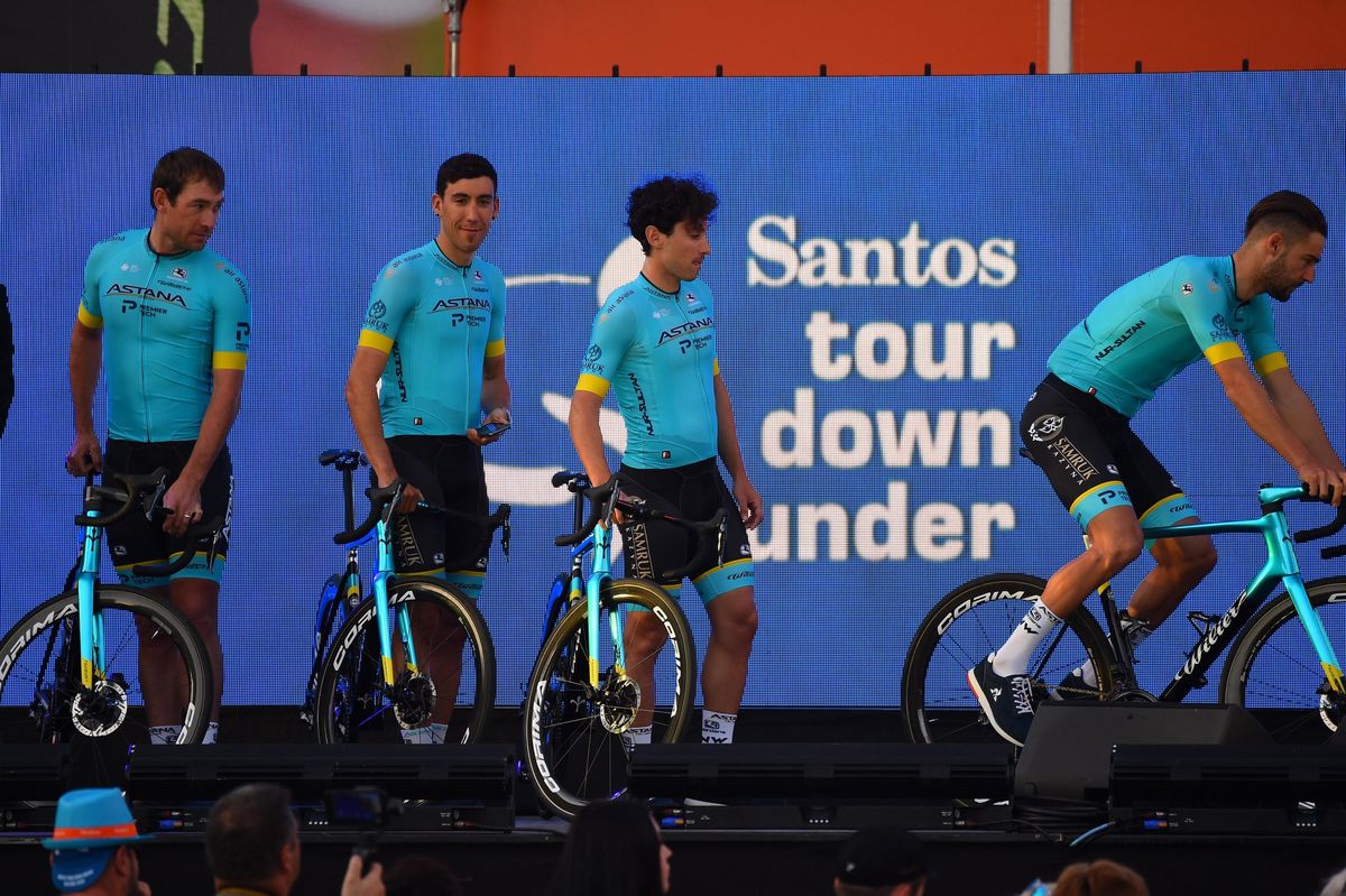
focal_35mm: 400
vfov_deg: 3.4
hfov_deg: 5.2
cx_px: 673
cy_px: 448
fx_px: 14949
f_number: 5.6
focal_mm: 400
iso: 1600
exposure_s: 1/1000
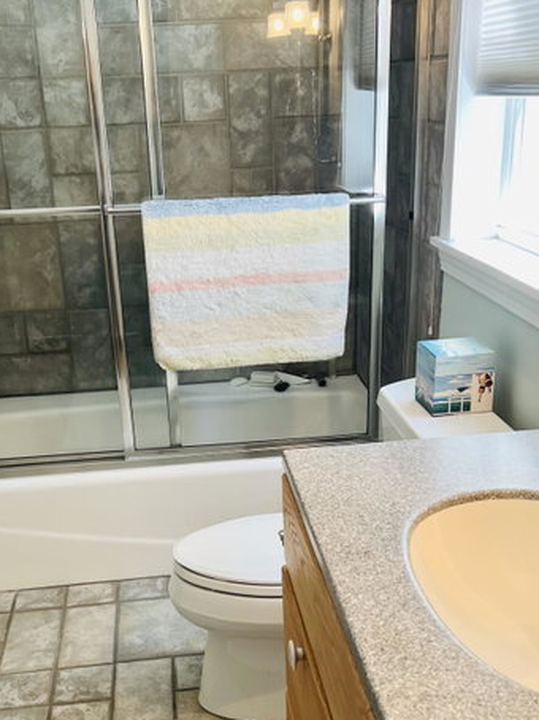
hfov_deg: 32.8
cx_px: 247
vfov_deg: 42.5
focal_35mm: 44
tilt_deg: -22.2
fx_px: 914
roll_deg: +3.0
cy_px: 463
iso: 80
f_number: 1.5
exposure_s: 1/60
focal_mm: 5.7
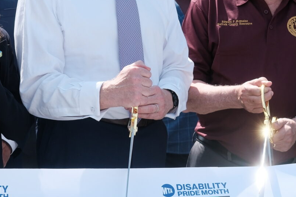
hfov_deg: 12.2
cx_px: 100
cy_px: 79
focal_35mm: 168
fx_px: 1381
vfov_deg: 8.2
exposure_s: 1/1400
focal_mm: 35
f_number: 4
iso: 320
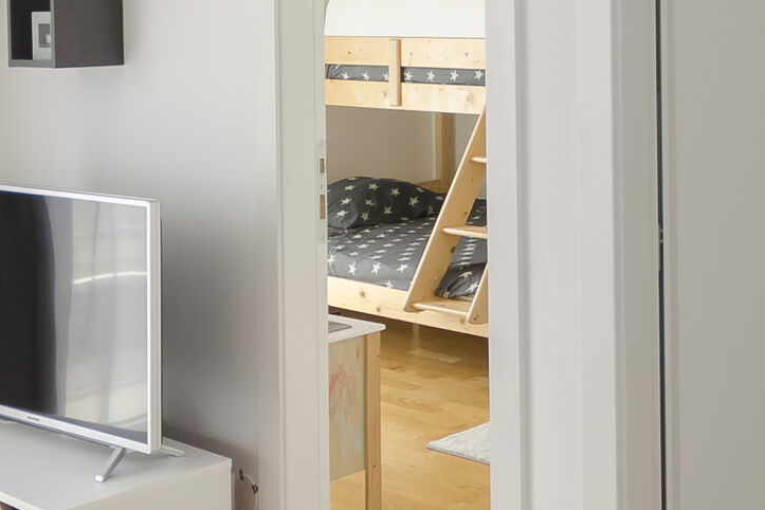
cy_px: 8
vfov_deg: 22.5
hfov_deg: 29.3
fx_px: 1232
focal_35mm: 58
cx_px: 939
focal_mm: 10
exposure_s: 1/60
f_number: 4
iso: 360
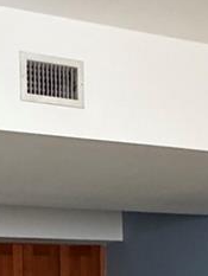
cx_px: -50
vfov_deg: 23.6
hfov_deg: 19.2
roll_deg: +1.0
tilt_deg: -3.8
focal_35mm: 72
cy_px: 365
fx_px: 576
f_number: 2.2
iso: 800
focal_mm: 2.22
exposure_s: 1/60
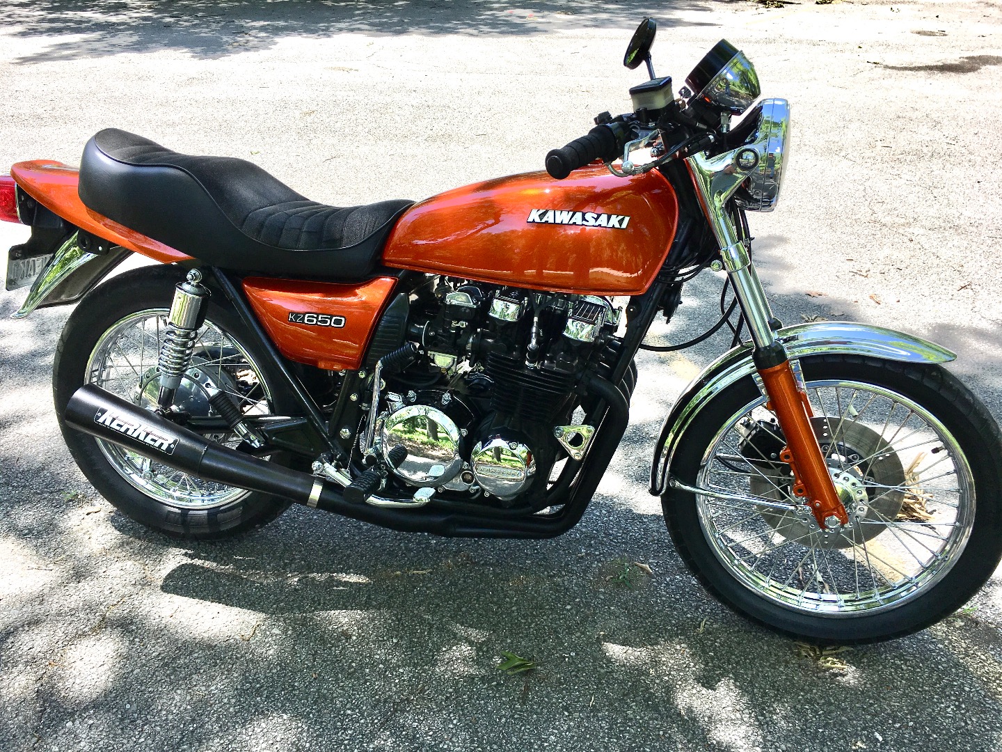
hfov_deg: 61.7
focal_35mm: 29
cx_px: 501
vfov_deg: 48.2
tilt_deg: -29.6
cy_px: 376
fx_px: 839
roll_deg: +0.6
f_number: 2.2
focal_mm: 4.15
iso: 25
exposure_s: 1/509
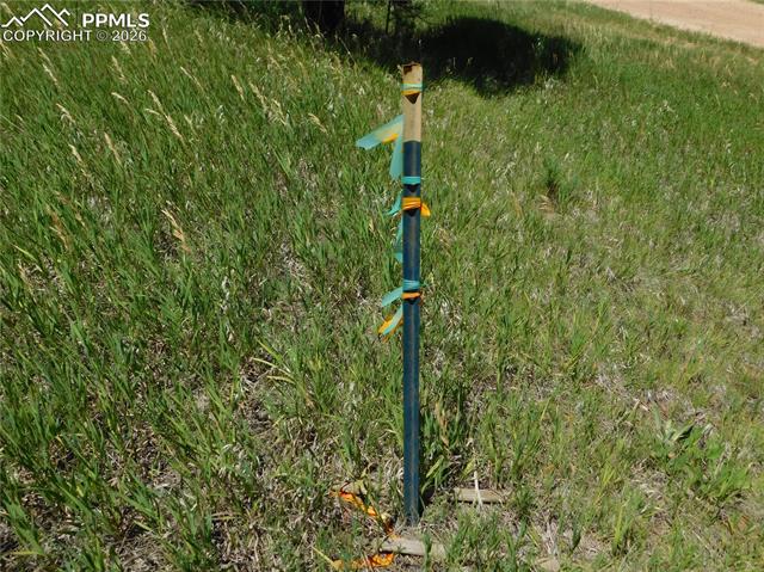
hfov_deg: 51.4
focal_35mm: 36
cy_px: 286
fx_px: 794
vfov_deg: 39.6
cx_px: 382
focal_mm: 6.3
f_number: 7
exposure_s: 1/500
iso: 125
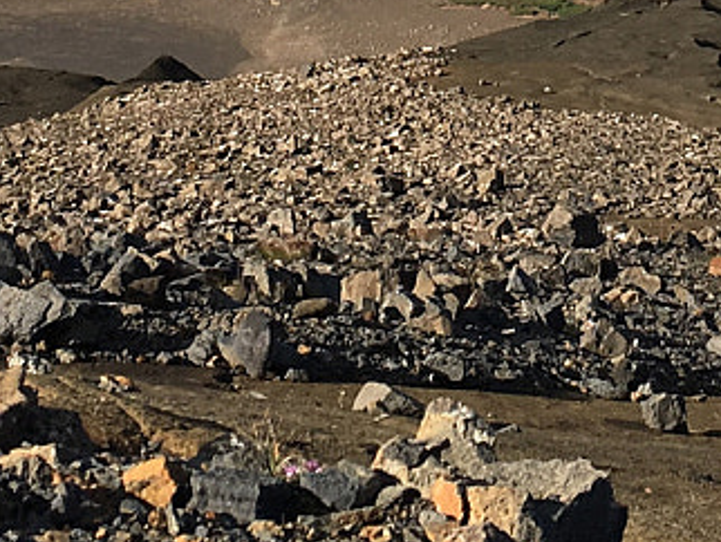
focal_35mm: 144
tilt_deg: -3.6
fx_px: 3002
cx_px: 573
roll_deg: -0.9
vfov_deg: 9.7
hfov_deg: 13.6
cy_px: -517
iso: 25
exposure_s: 1/1202
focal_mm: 4.15
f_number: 2.2
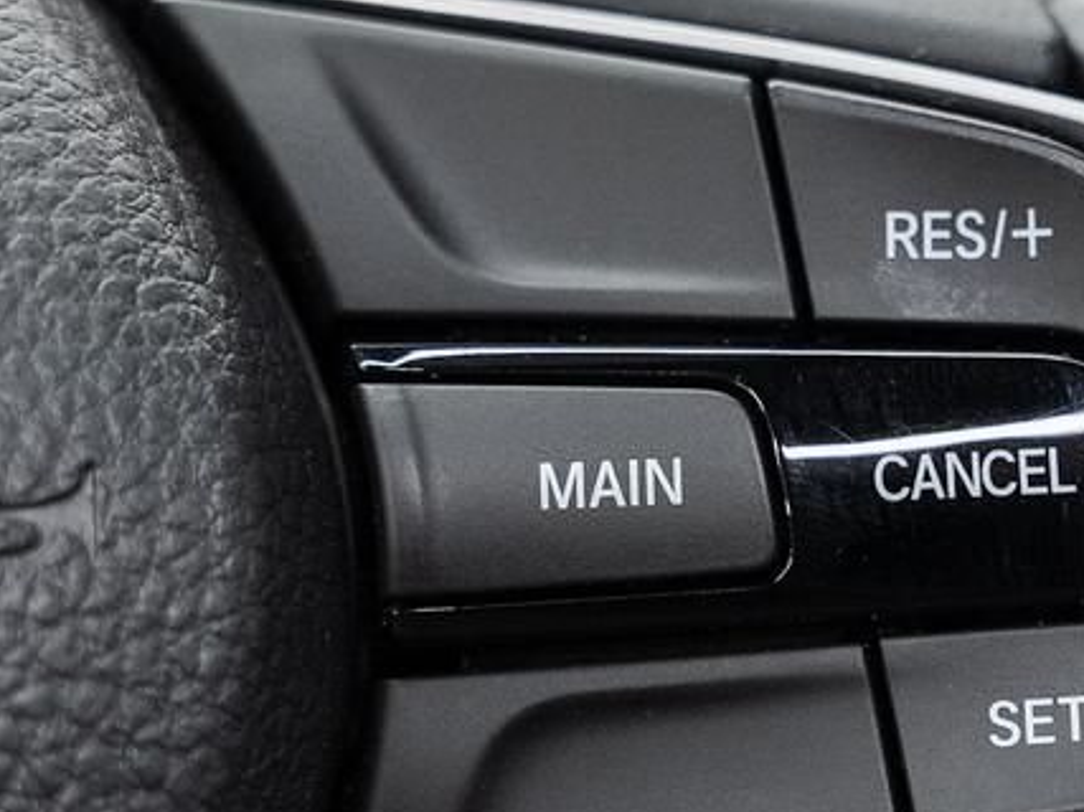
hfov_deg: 18.0
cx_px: 891
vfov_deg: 13.7
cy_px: 546
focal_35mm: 108
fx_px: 3381
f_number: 3.5
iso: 1000
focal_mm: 33.3
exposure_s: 1/40
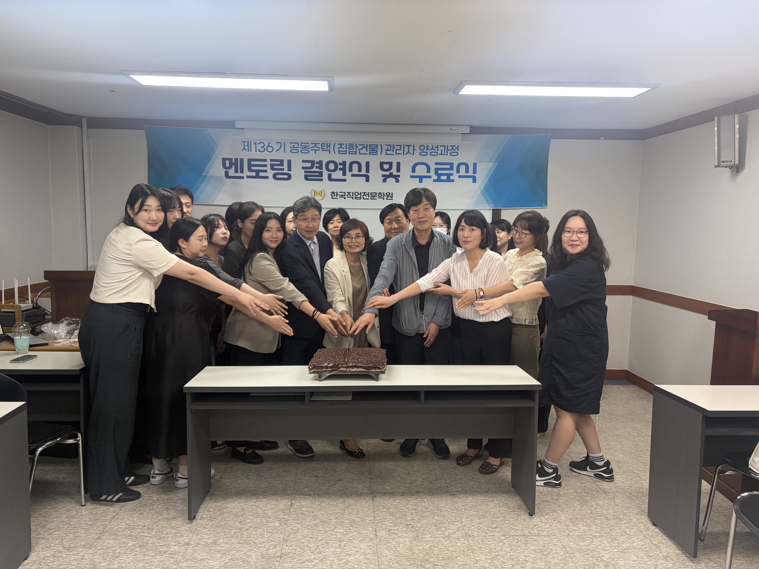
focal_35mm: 26
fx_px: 570
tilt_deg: -5.5
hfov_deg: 67.3
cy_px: 284
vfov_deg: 53.1
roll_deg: -0.1
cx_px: 380
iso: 160
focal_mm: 5.96
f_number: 1.6
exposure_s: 1/120
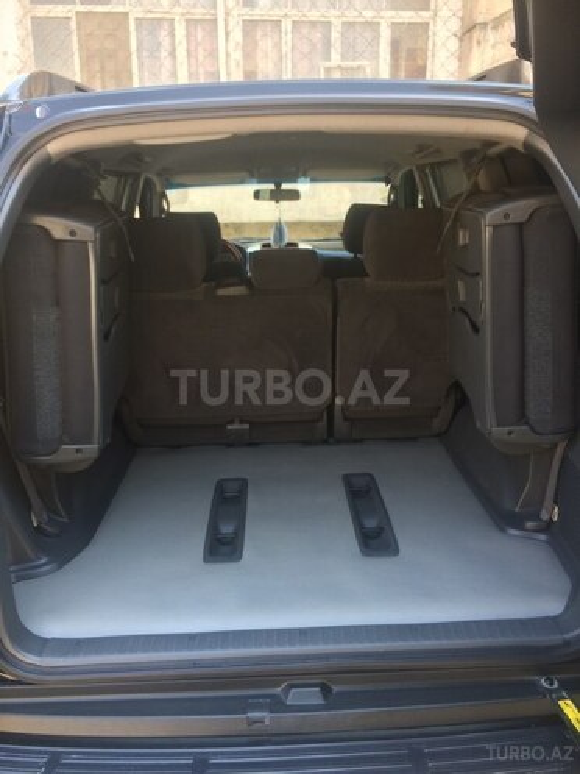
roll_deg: +0.7
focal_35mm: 29
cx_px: 290
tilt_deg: -20.6
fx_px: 648
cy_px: 387
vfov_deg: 61.7
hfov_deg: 48.2
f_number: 2.2
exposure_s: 1/100
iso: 50
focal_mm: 4.15
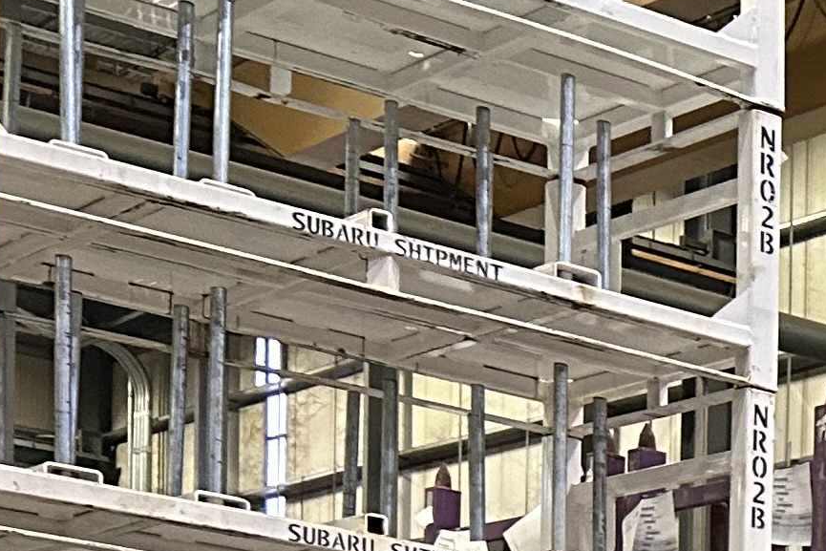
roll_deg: -3.3
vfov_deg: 9.7
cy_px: 1291
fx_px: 2891
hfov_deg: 13.0
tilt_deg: -3.1
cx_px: 1885
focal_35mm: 126
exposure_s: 1/60
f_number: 1.5
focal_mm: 5.7
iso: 250
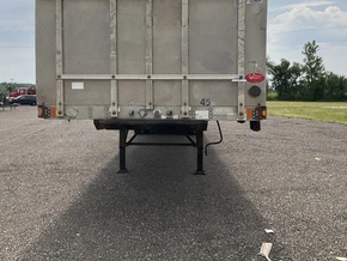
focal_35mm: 40
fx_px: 401
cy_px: 92
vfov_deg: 35.7
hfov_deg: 46.7
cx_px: 154
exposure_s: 1/2141
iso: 25
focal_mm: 3
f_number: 1.8
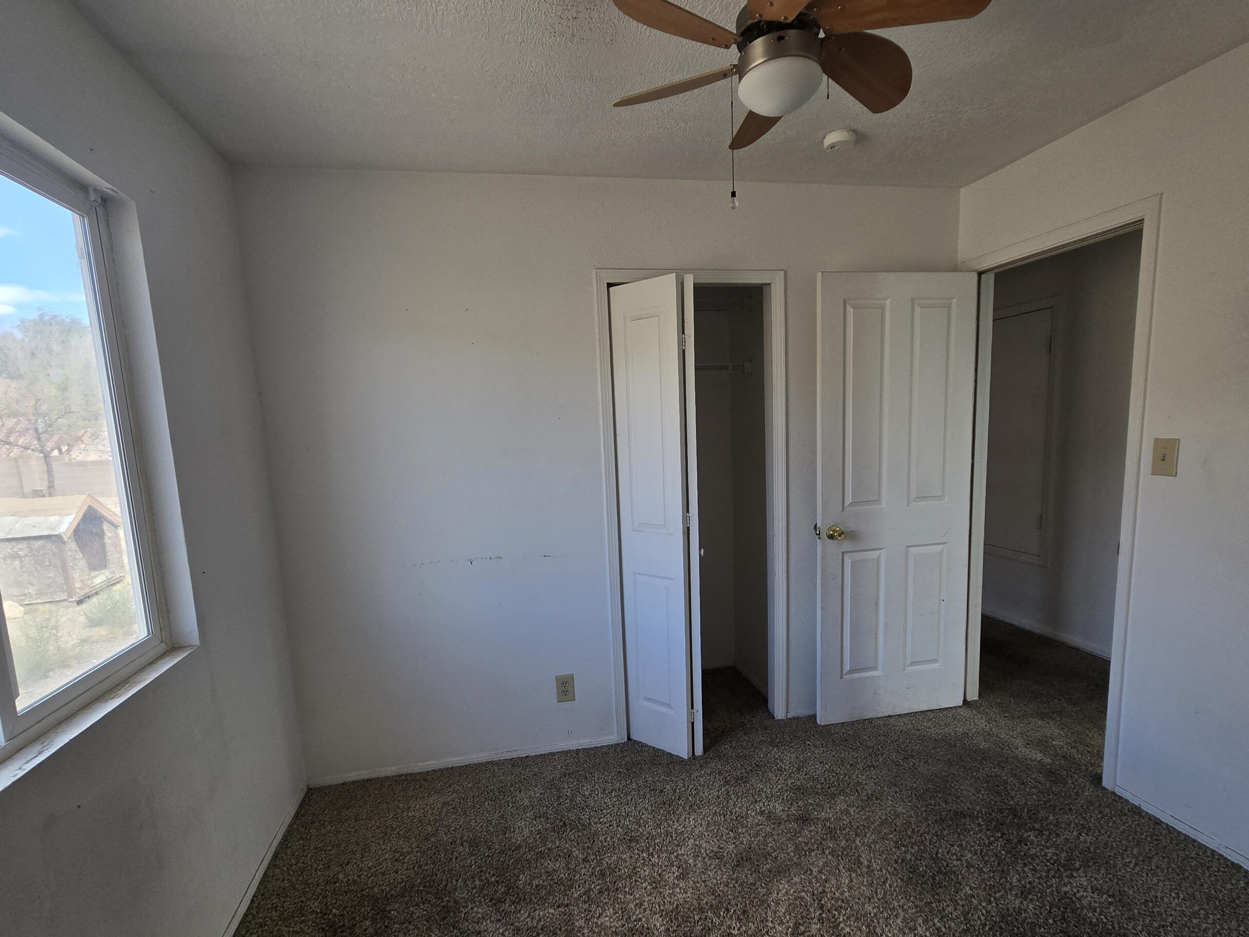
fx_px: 577
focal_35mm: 16
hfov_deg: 94.5
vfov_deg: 77.8
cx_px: 617
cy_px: 524
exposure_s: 1/120
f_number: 2.2
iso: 64
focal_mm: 2.2
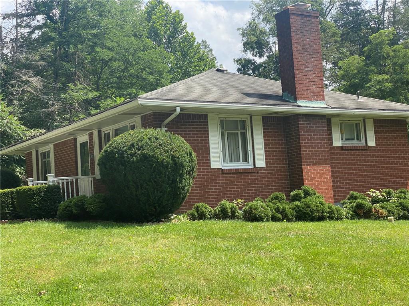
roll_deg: +3.7
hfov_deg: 36.8
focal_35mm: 52
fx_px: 614
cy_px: 153
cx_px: 204
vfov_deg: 28.0
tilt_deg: +5.1
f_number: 2
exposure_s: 1/1142
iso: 20
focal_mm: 6
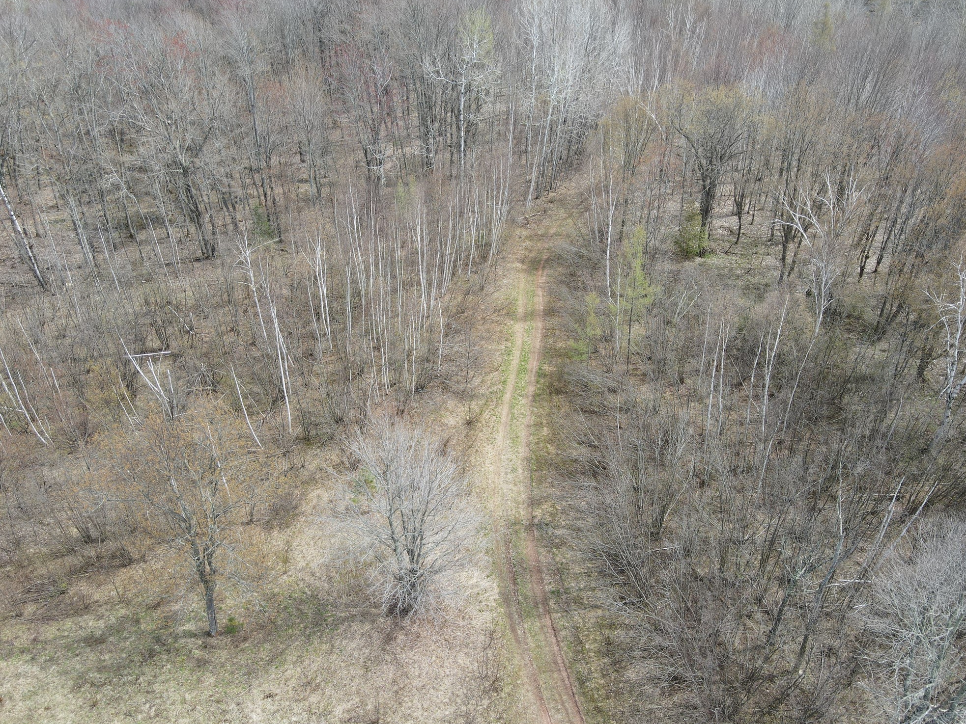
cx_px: 487
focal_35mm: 25
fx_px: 698
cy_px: 362
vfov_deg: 54.9
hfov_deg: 69.4
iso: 100
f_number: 2.8
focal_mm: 4.5
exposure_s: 1/250
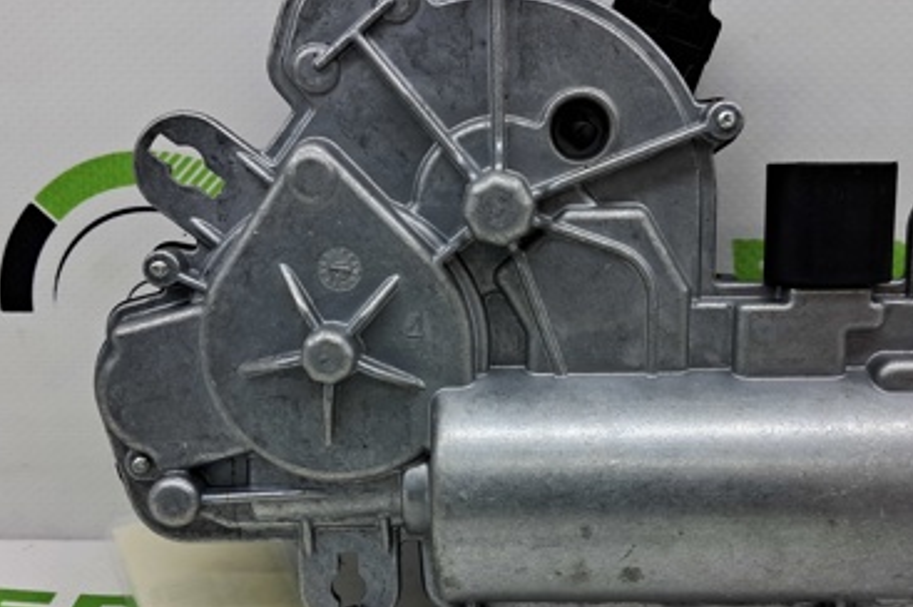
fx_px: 1242
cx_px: 510
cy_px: 422
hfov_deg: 40.3
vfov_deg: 27.2
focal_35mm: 49
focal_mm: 4
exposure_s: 1/100
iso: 50
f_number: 1.8
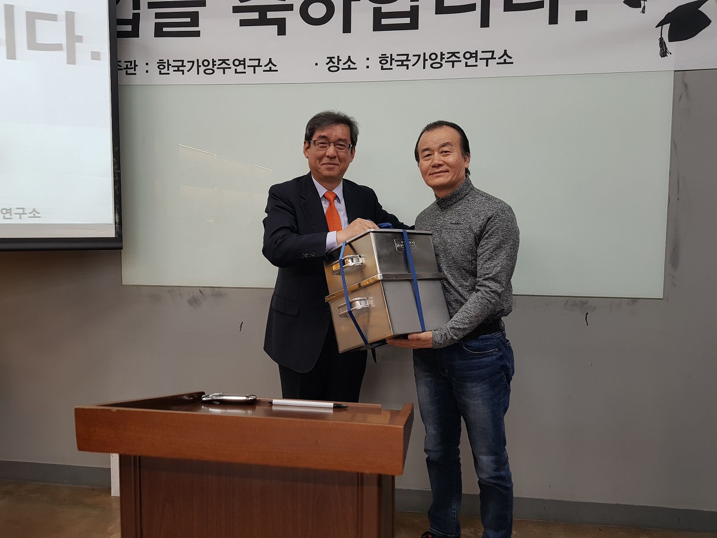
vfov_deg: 53.1
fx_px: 539
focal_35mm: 26
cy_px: 269
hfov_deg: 67.3
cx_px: 358
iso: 50
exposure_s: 1/60
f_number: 1.7
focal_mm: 4.2
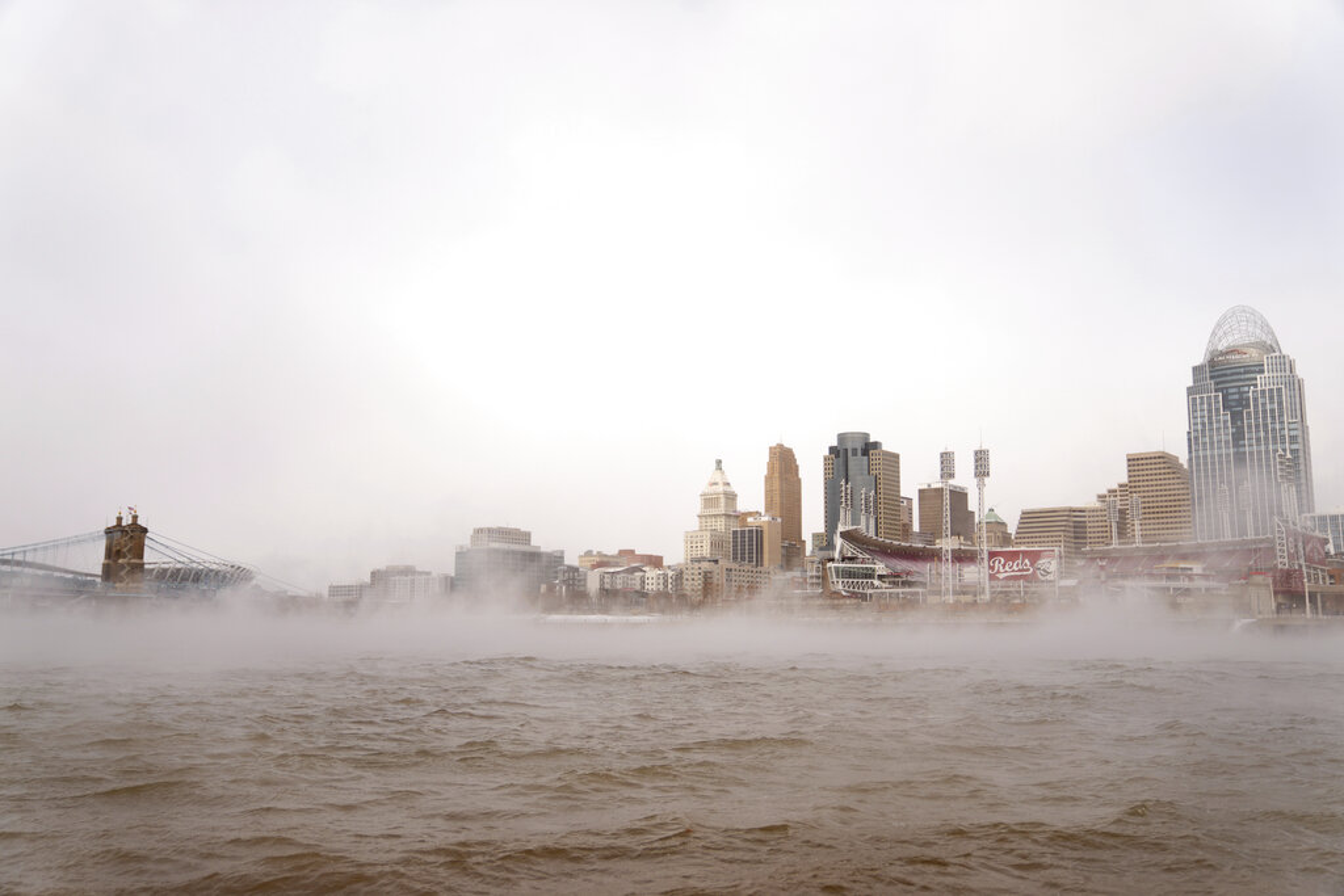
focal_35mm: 33
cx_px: 672
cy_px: 448
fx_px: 1232
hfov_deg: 57.2
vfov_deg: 40.0
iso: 100
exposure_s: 1/2000
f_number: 2.8
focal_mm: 33
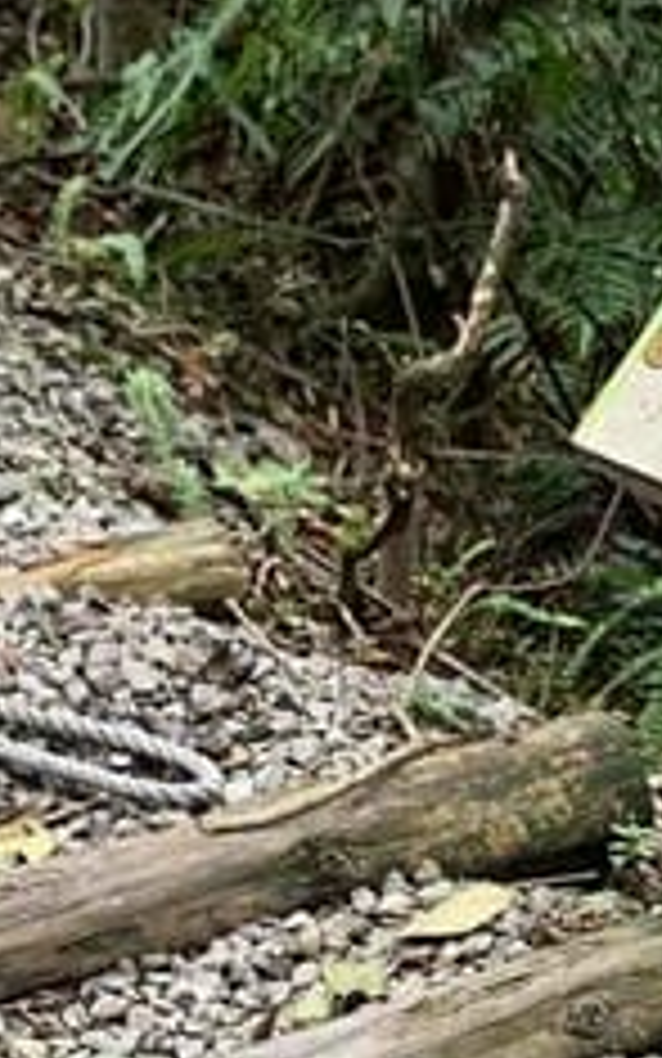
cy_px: 792
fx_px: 4068
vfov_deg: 14.8
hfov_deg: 9.0
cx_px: 1072
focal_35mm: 141
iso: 64
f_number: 1.8
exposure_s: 1/121
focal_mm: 4.25
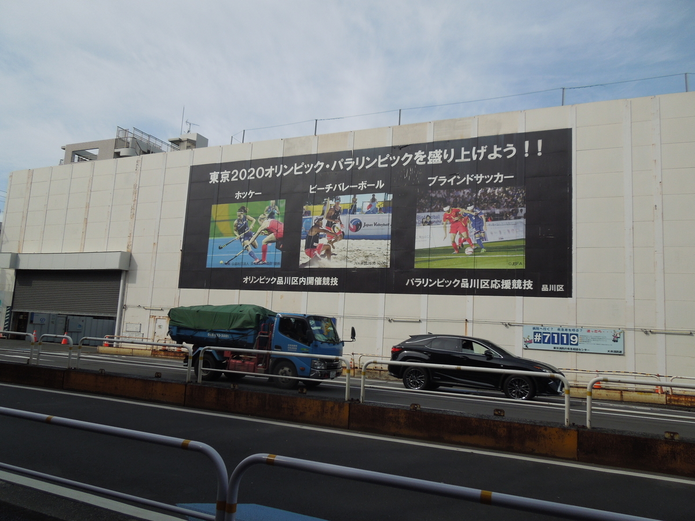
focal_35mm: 25
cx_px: 348
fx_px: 502
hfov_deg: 69.4
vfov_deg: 54.9
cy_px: 260
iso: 100
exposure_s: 1/500
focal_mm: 4.5
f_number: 6.6
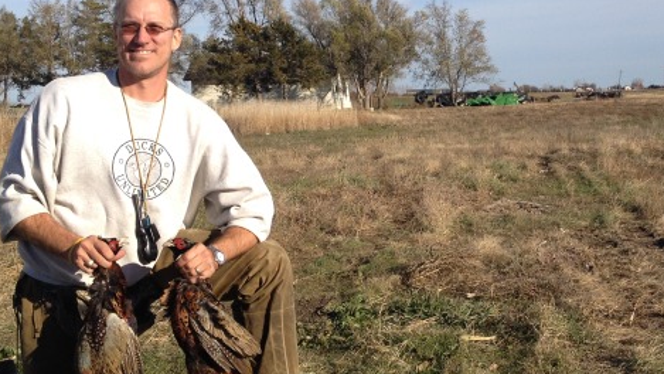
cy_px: 196
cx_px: 422
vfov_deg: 18.5
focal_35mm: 65
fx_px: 1145
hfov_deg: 32.2
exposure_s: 1/1672
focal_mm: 4.28
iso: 50
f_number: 2.4
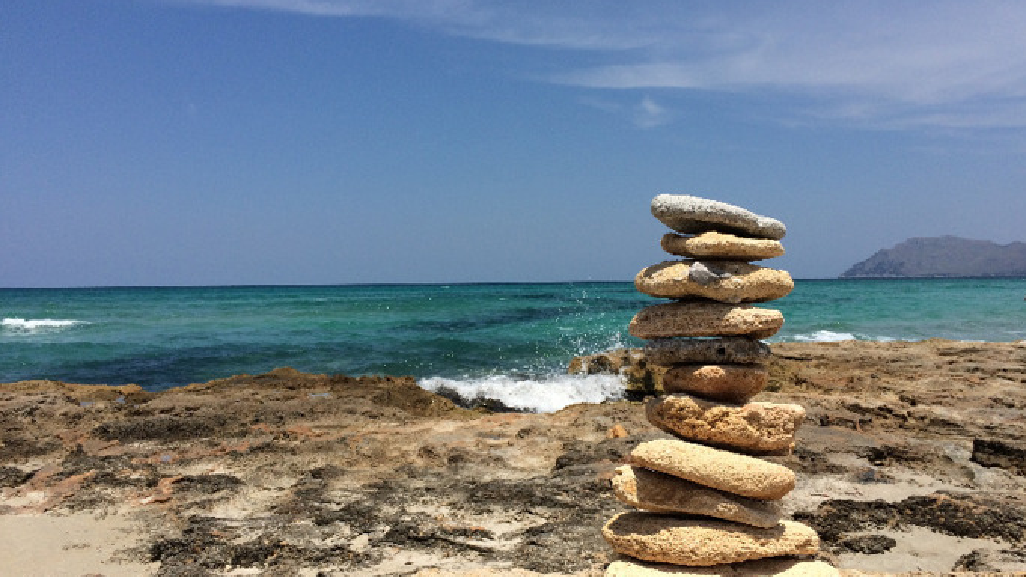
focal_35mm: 32
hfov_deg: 61.0
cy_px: 325
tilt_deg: -4.1
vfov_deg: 36.6
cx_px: 518
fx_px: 871
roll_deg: +0.3
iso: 32
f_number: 2.2
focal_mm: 4.15
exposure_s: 1/4115
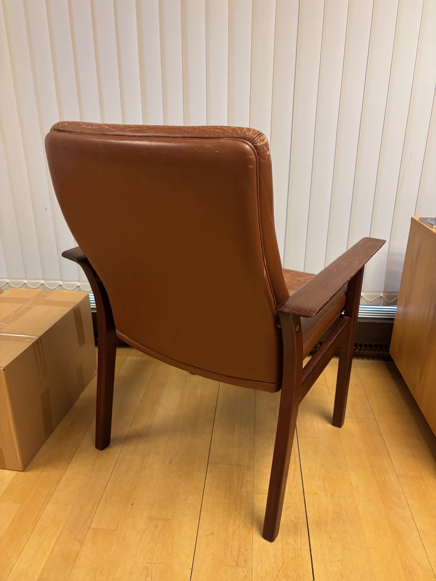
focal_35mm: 26
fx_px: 437
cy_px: 290
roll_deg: -2.8
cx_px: 218
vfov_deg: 67.3
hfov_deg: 53.1
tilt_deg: -21.1
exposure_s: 1/50
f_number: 1.6
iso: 250
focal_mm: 5.96
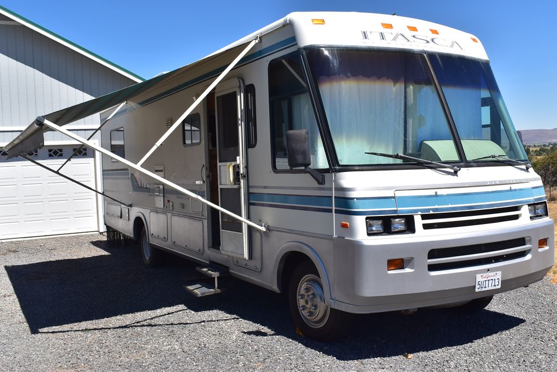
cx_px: 278
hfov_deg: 51.3
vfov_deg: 35.5
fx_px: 581
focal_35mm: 38
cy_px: 186
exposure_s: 1/500
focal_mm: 25
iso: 360
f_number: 11
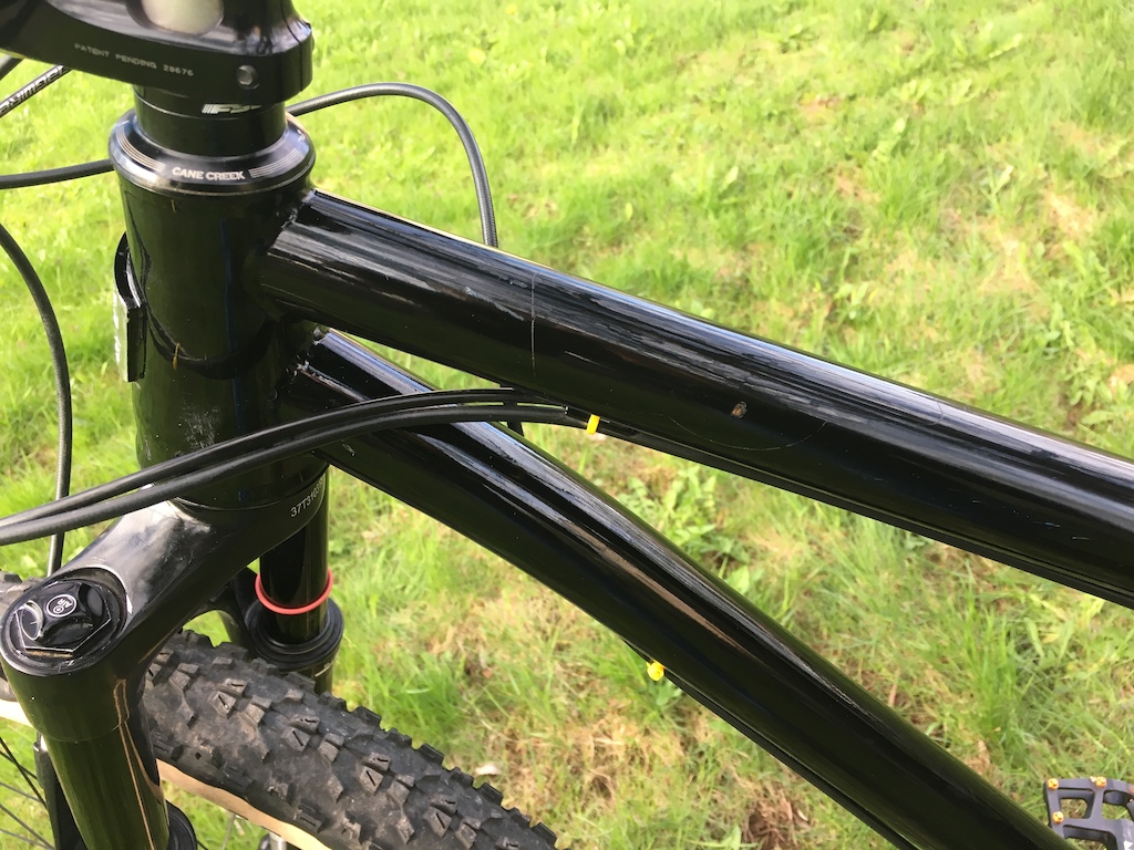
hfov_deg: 61.7
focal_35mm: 29
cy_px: 425
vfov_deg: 48.2
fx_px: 950
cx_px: 567
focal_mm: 4.15
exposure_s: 1/40
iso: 25
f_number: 2.2
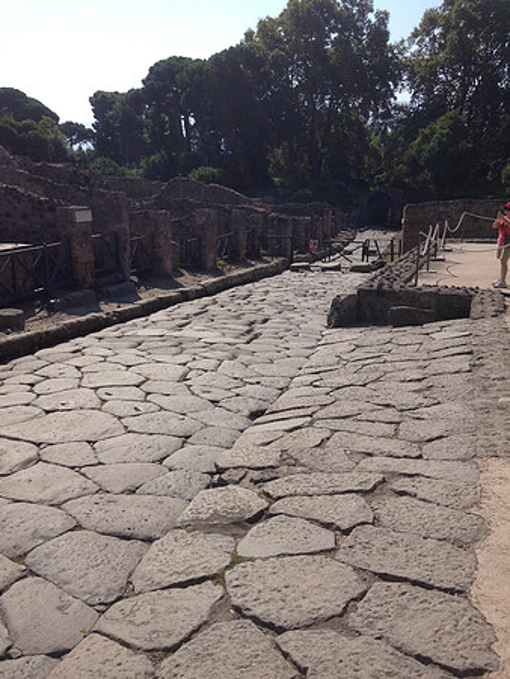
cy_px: 340
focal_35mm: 33
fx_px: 648
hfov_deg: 43.0
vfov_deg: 55.3
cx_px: 255
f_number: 2.4
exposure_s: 1/1869
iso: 50
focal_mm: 4.12
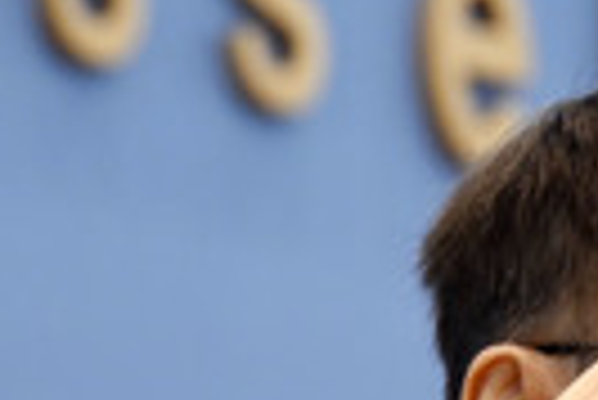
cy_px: 620
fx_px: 8431
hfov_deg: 4.0
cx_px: 830
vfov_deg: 2.7
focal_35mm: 507
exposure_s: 1/640
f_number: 6.3
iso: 5000
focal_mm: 150
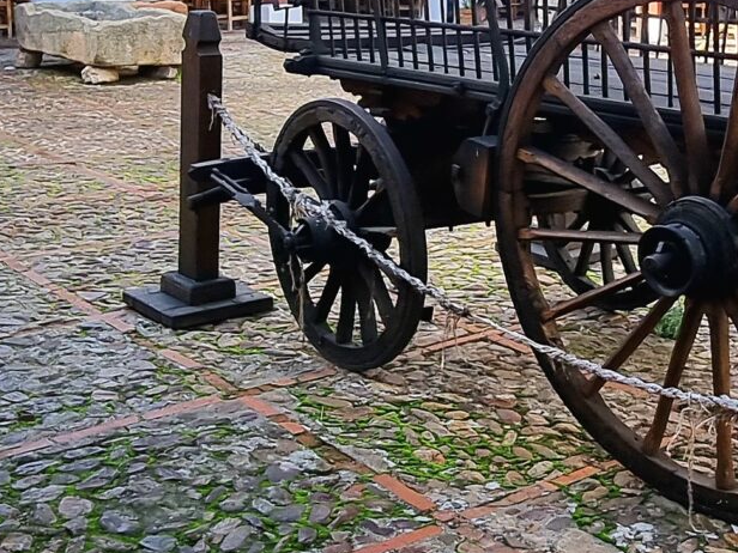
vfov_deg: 26.4
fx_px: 1151
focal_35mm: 54
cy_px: 97
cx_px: 470
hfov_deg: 35.3
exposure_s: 1/667
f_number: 2.2
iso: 50
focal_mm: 2.2
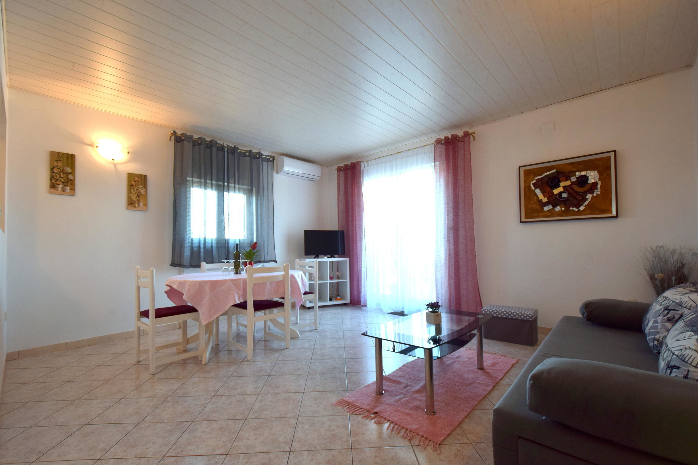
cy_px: 232
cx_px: 349
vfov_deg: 77.3
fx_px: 291
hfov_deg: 100.4
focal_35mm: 15
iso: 400
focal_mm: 10
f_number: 5
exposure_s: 1/100
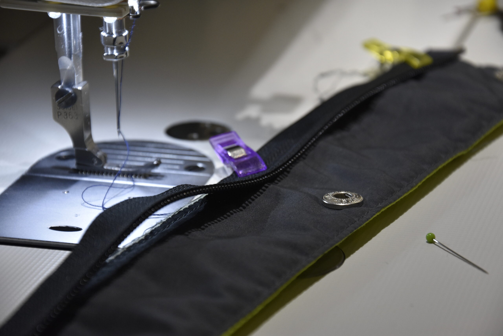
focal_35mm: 158
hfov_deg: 13.0
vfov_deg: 8.7
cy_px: 168
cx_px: 252
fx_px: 2201
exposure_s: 1/160
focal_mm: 105
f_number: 6.3
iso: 800
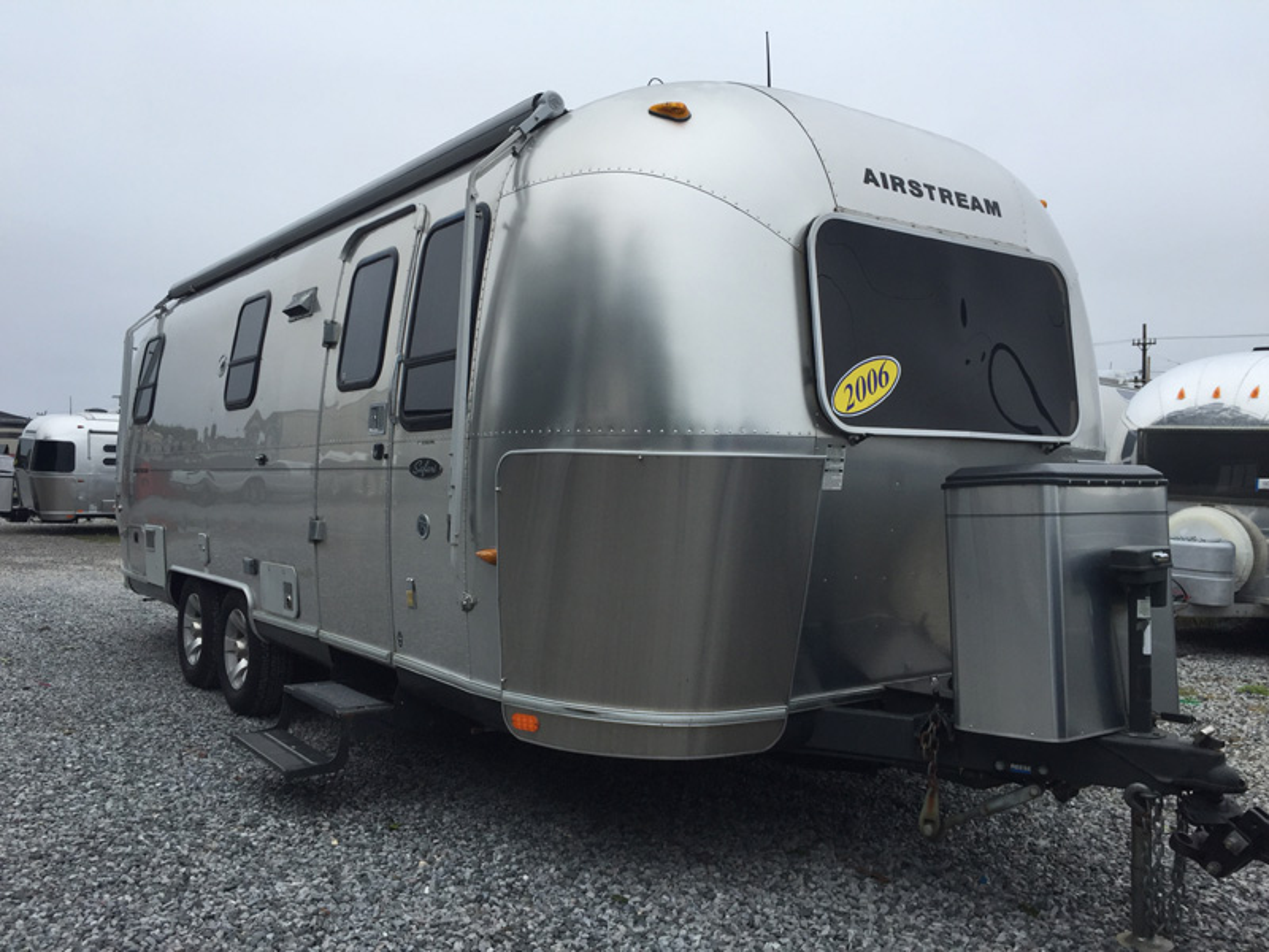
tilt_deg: +1.6
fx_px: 1063
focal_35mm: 29
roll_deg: -2.2
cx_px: 634
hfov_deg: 61.7
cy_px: 476
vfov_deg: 48.2
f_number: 2.2
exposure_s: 1/807
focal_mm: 4.15
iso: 32
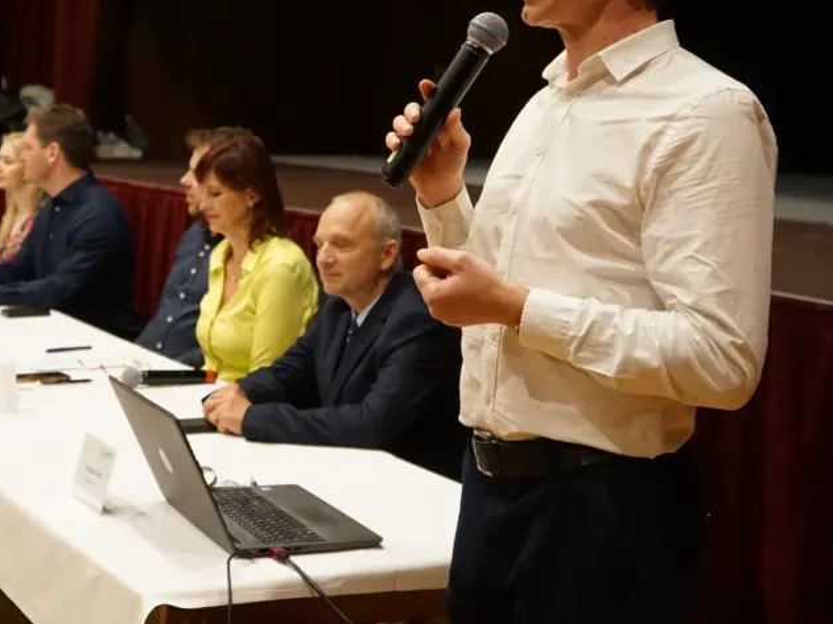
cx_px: 255
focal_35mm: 64
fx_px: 1540
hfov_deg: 30.0
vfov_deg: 22.8
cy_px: 217
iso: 3200
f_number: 4.5
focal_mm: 41
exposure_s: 1/60
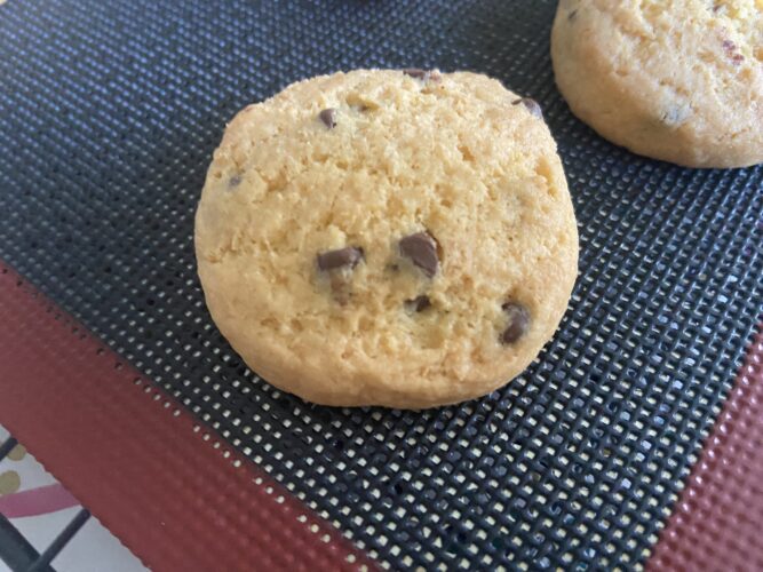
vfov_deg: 54.9
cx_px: 382
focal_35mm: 25
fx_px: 551
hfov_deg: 69.4
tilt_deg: -59.4
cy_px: 286
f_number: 1.8
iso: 500
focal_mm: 4.25
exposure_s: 1/33
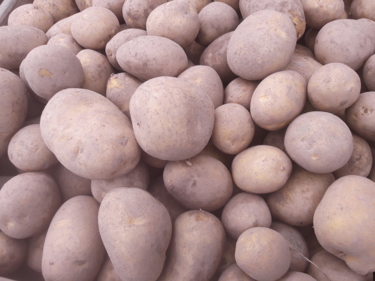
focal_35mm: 28
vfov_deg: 49.7
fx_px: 303
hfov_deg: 63.4
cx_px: 188
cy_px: 140
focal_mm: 3.7
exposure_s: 1/305
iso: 40
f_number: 1.9
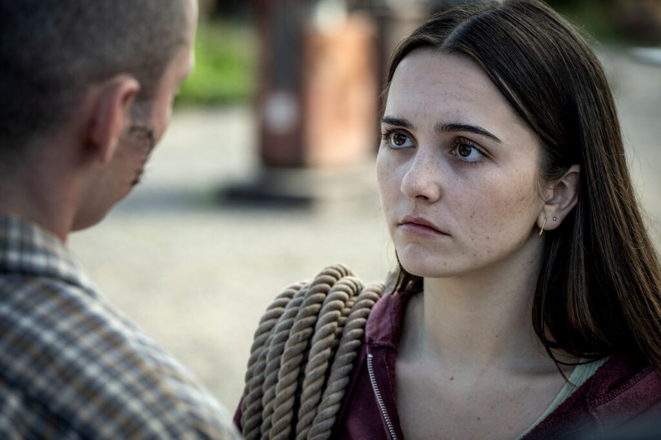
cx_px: 330
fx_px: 3671
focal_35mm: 200
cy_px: 220
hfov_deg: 10.3
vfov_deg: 6.9
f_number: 5.6
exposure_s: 1/640
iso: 800
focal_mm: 200
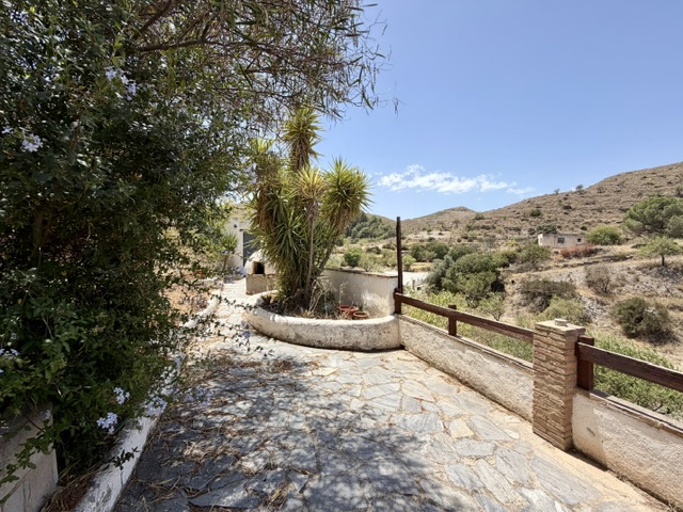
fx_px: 276
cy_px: 256
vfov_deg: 85.7
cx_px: 342
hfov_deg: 102.1
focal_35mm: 14
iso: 25
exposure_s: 1/770
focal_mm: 2.22
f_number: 2.2
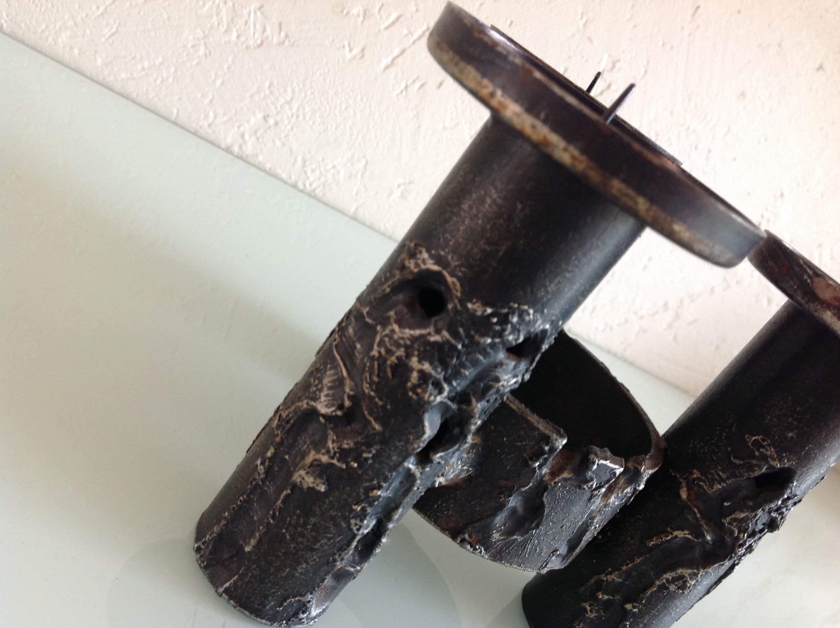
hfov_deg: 52.7
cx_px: 420
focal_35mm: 35
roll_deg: -37.0
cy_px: 314
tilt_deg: -18.7
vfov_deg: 40.6
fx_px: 848
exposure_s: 1/15
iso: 100
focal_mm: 4.28
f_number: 2.4
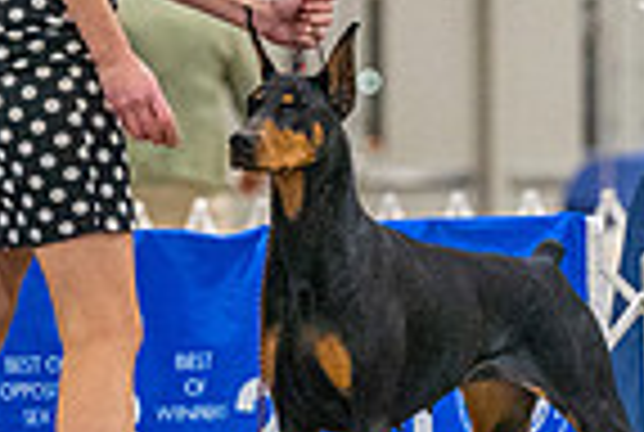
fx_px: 10451
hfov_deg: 3.5
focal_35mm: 583
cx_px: 198
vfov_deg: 2.4
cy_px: 106
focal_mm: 144
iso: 6400
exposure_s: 1/320
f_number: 3.2
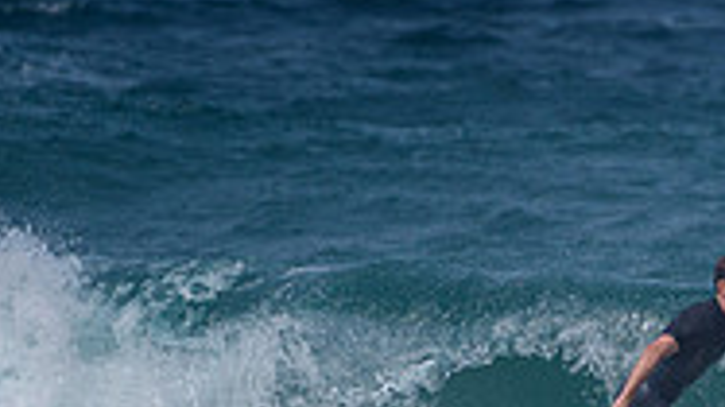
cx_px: 944
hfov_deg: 1.1
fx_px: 38220
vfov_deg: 0.6
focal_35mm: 1989
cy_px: 603
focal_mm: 500
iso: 80
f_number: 5.6
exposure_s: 1/2000
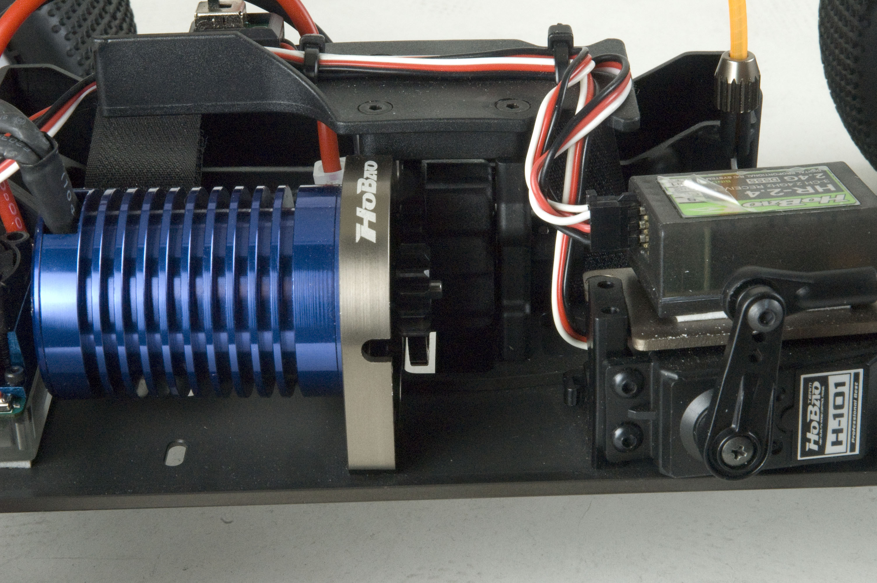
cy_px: 292
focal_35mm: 105
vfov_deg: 13.0
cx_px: 438
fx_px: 2556
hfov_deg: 19.5
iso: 1600
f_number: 27
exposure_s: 1/350
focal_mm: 70
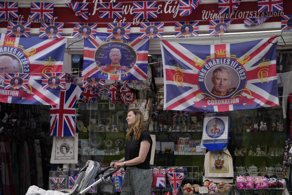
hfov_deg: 14.8
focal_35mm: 139
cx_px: 146
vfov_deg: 9.9
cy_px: 98
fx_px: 1128
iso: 200
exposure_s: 1/1250
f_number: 4
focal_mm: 139
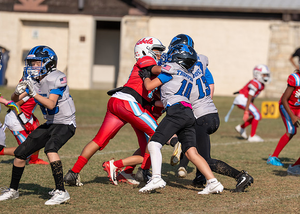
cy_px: 86
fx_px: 2453
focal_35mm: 288
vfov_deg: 5.0
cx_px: 203
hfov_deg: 7.0
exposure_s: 1/3200
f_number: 3.2
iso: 100
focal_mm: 200
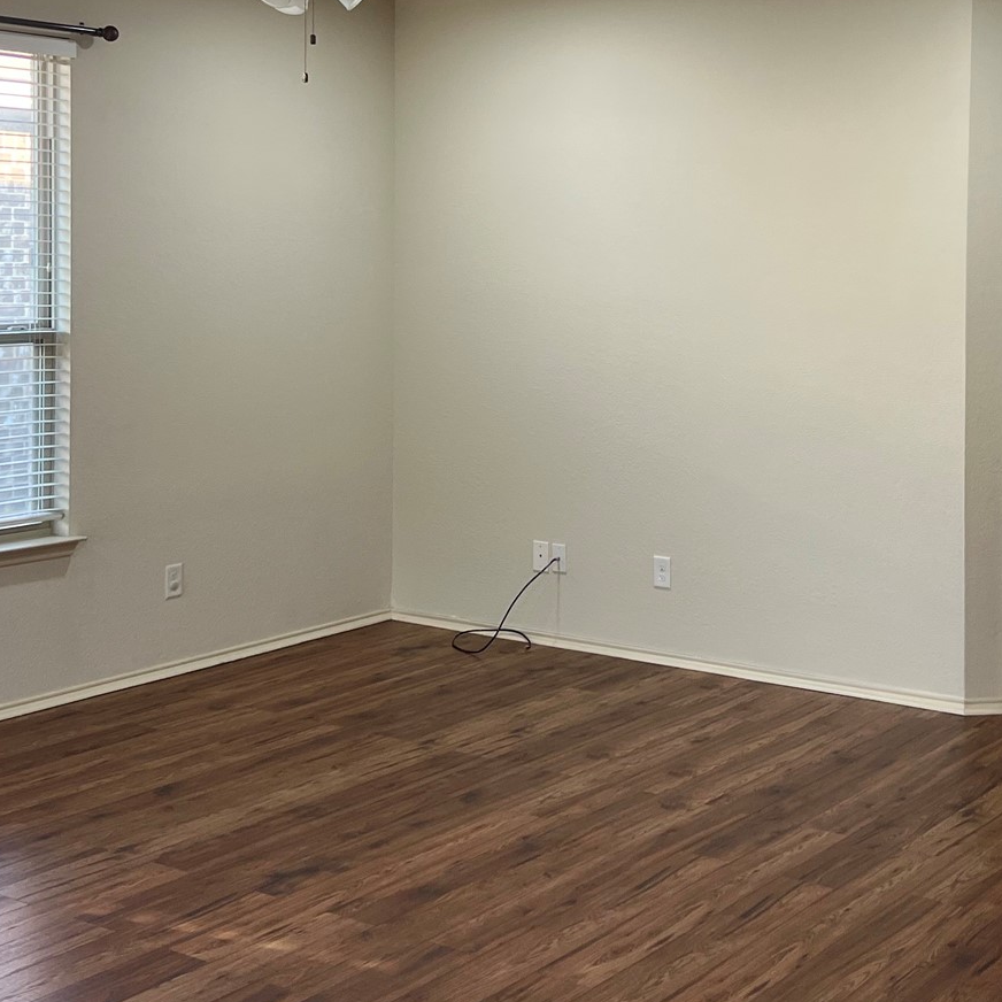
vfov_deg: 31.3
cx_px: 583
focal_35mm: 54
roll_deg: -0.3
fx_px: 1768
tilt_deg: -1.8
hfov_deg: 31.6
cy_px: 300
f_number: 1.5
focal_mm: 5.7
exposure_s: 1/121
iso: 100
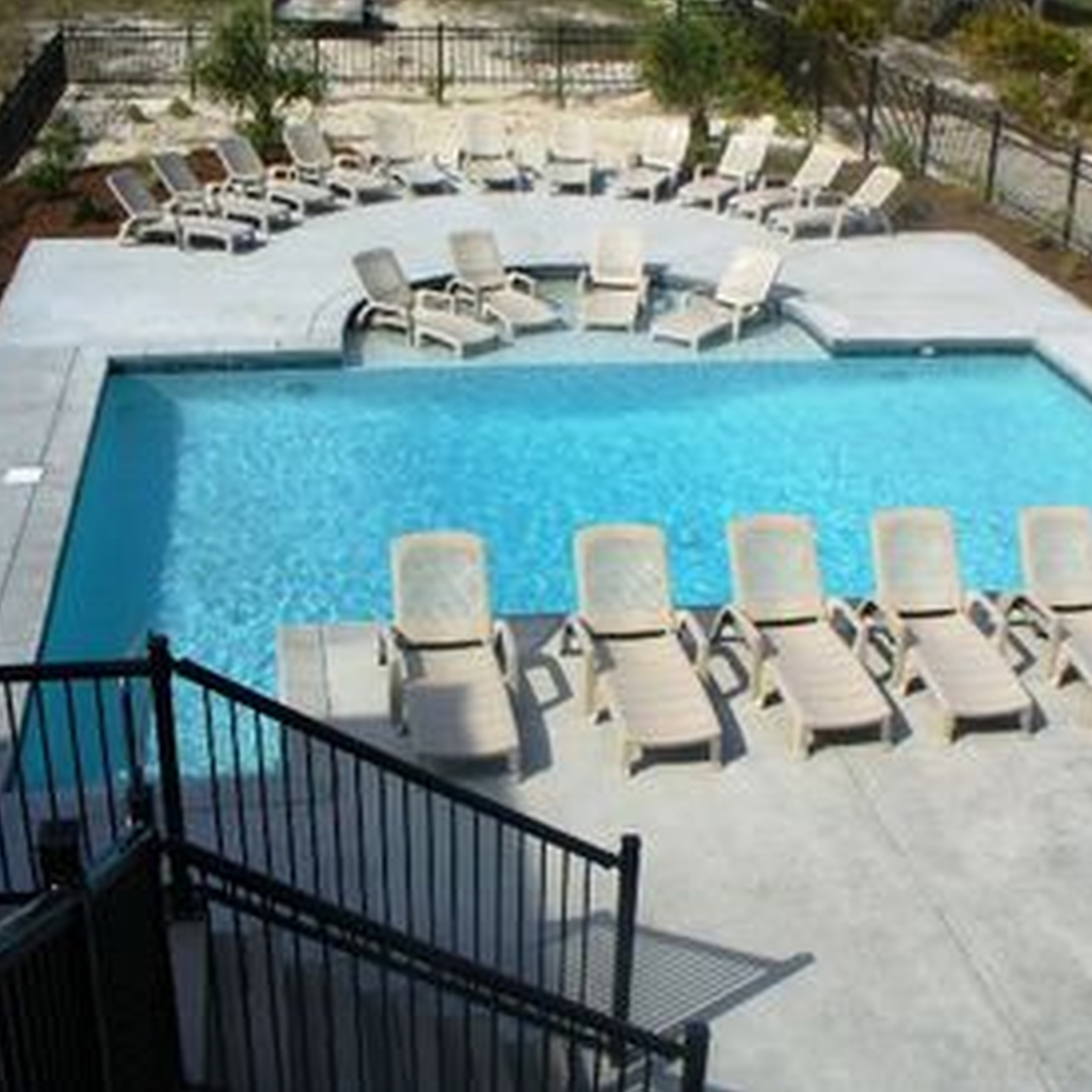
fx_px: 1570
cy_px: 546
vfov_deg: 38.3
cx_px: 626
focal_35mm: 44
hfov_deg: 38.3
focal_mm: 6.1
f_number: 5.6
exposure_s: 1/800
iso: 100
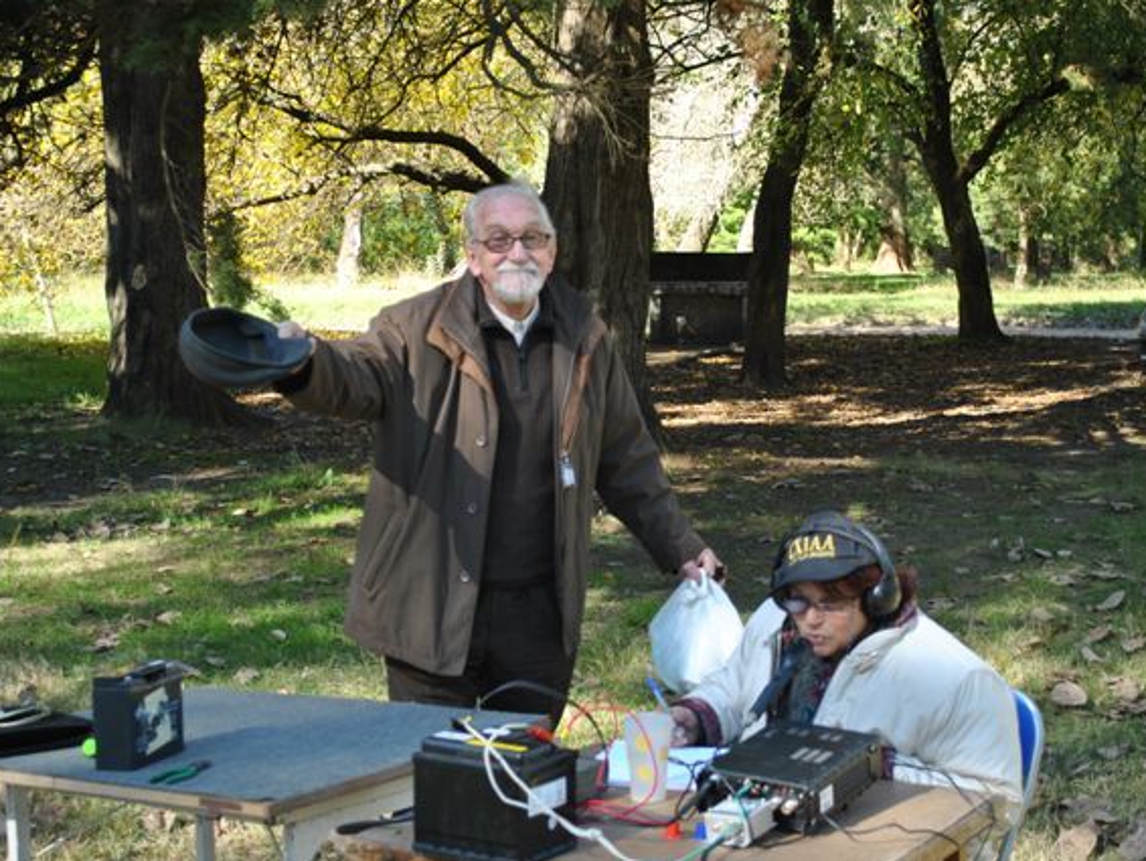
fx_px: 2053
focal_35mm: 62
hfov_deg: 31.2
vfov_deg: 23.7
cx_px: 603
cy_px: 432
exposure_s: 1/60
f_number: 5
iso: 100
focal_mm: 38
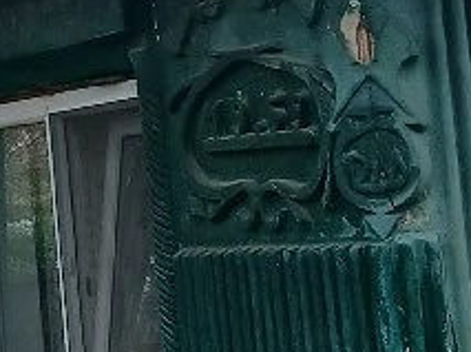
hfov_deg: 11.5
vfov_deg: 9.0
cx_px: -310
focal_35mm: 163
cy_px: 14
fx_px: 2214
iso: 20
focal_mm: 3.98
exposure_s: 1/175
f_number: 1.8
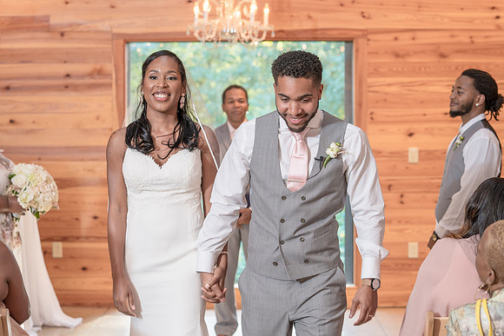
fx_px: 1116
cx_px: 222
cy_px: 166
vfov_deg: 17.1
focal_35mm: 80
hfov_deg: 25.4
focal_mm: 70
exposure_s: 1/100
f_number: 4
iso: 800
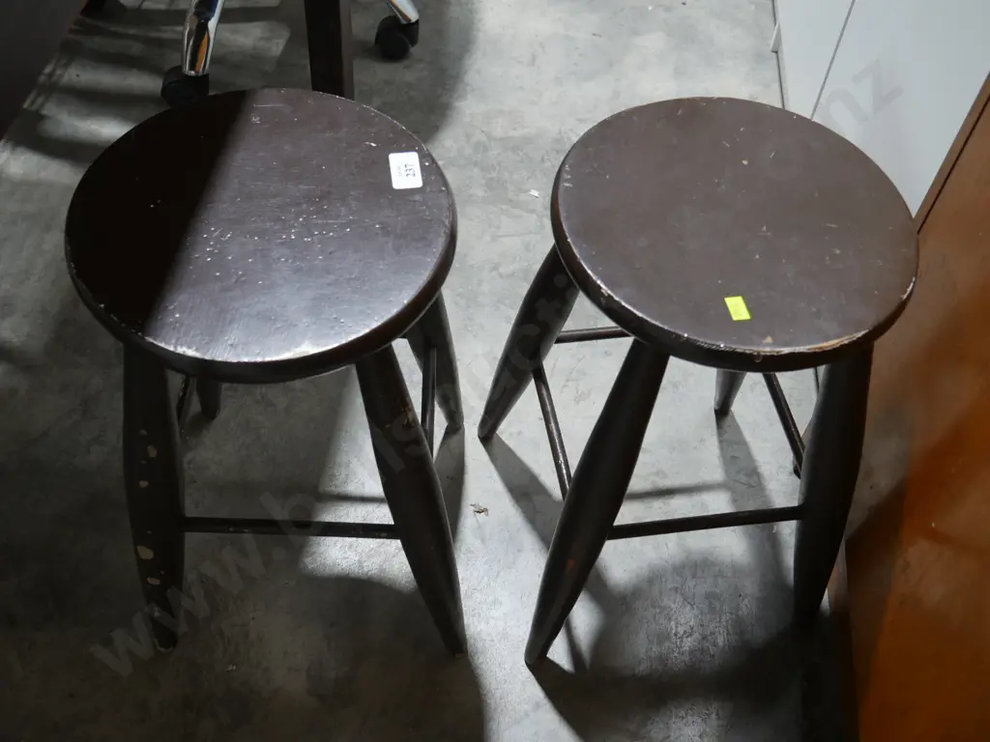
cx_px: 495
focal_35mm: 36
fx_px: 1030
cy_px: 371
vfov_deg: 39.7
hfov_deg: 51.4
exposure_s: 1/60
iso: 400
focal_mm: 18
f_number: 4
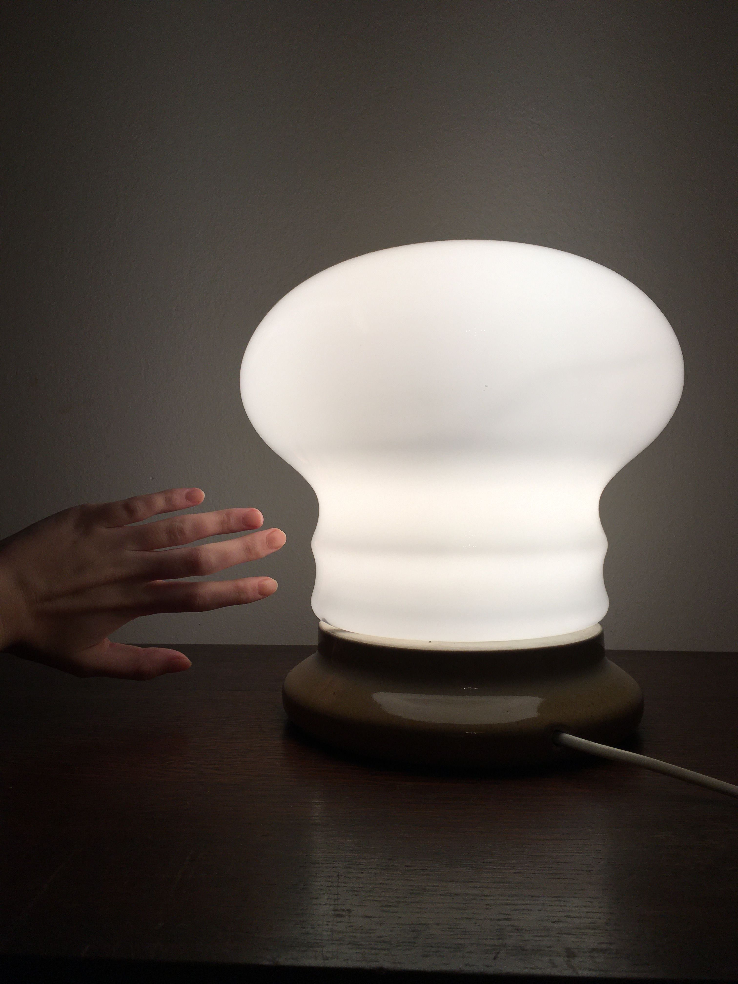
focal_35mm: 29
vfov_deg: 61.7
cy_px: 492
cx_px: 369
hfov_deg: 48.2
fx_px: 824
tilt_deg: -0.3
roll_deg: -0.1
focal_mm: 4.15
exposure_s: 1/257
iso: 25
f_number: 2.2
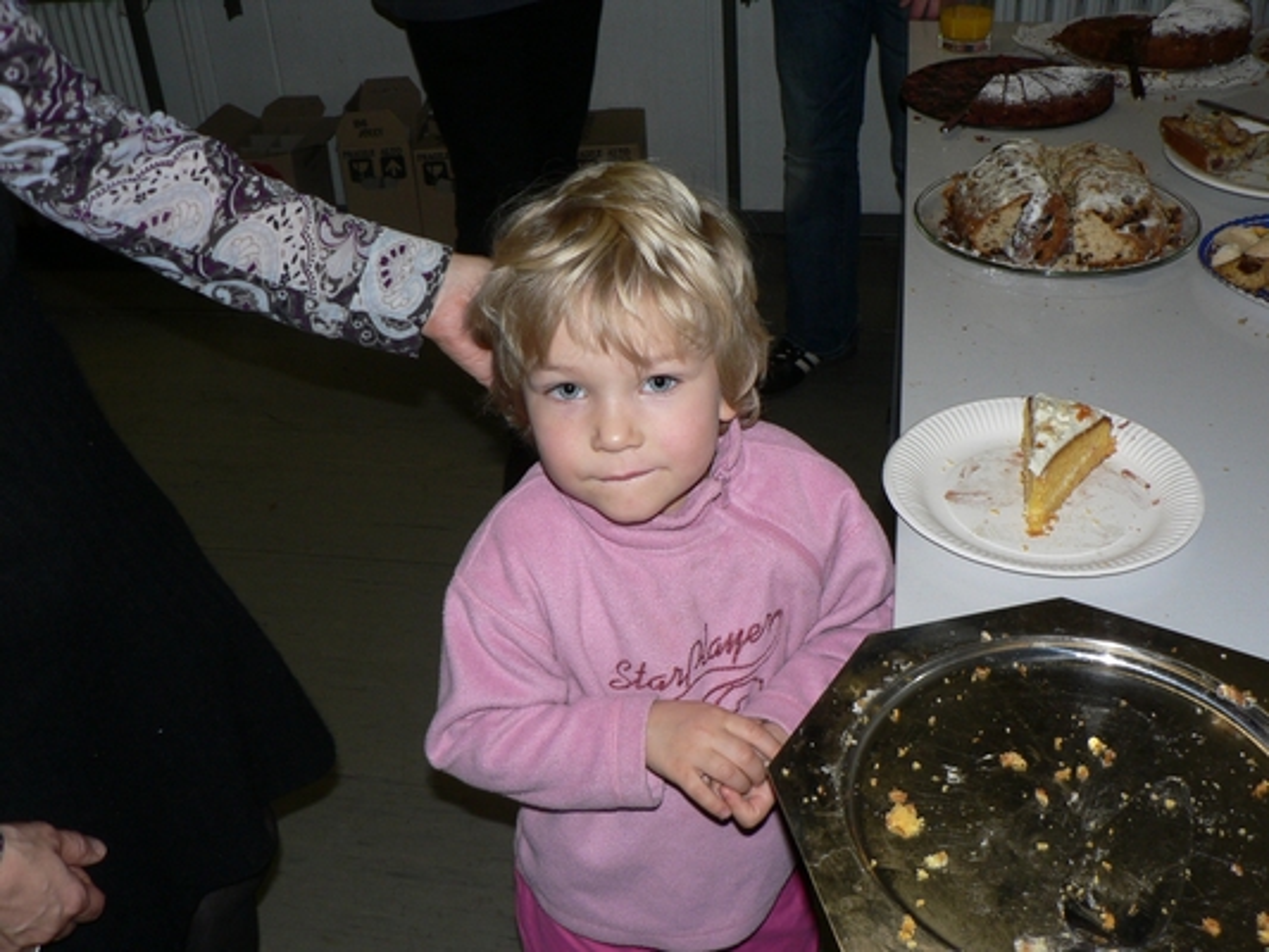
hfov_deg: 51.3
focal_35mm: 36
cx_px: 634
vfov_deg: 39.7
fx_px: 1320
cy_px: 476
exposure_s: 1/60
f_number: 2.8
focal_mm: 6
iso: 100
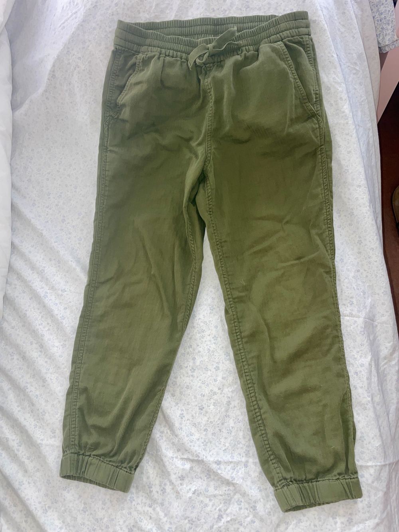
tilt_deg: -71.6
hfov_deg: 53.1
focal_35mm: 26
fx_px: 400
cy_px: 266
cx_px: 200
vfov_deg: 67.3
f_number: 1.6
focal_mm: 4.2
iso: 50
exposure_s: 1/33
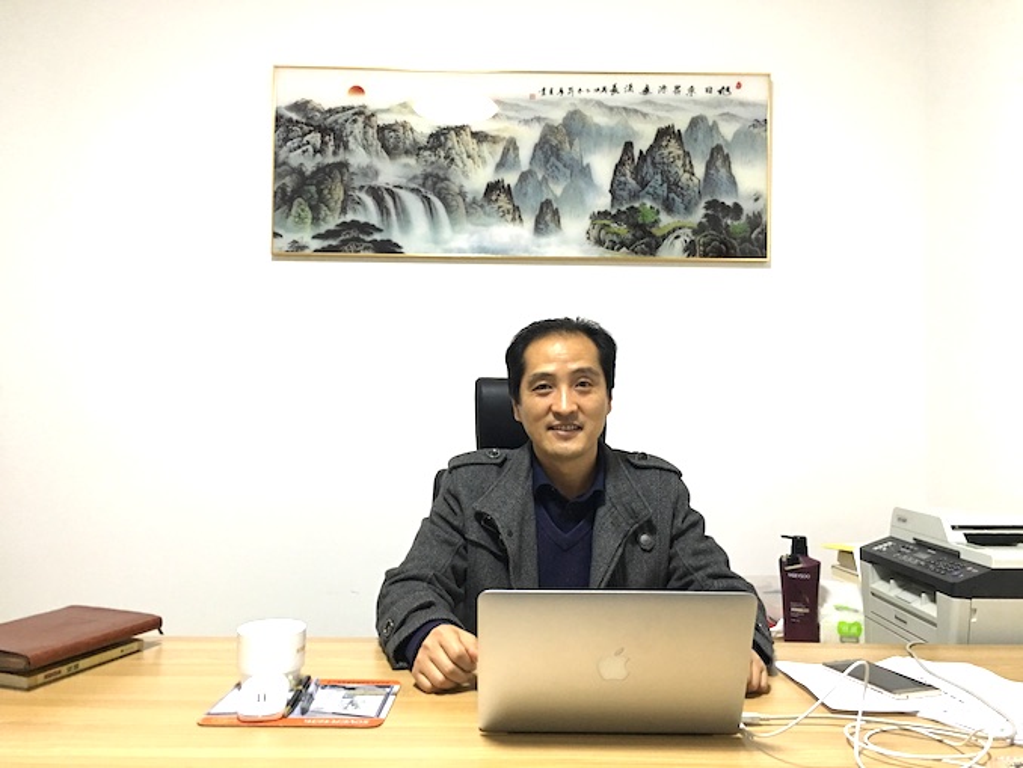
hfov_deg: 61.6
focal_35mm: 29
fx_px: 857
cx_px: 512
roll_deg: -1.7
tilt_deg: +3.4
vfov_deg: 48.3
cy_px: 384
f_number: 2.2
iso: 100
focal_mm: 4.15
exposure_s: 1/10
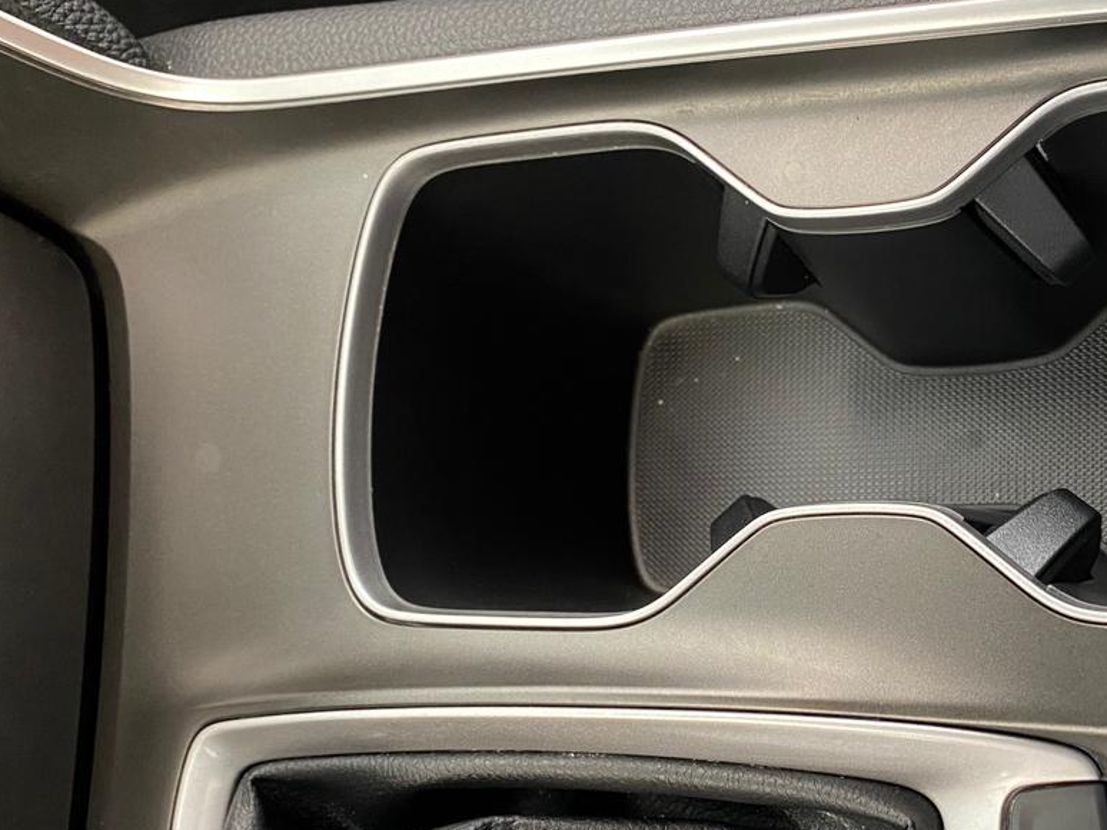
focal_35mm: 43
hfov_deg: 42.3
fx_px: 1375
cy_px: 471
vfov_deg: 33.5
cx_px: 848
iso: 400
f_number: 1.8
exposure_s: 1/40
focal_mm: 4.25
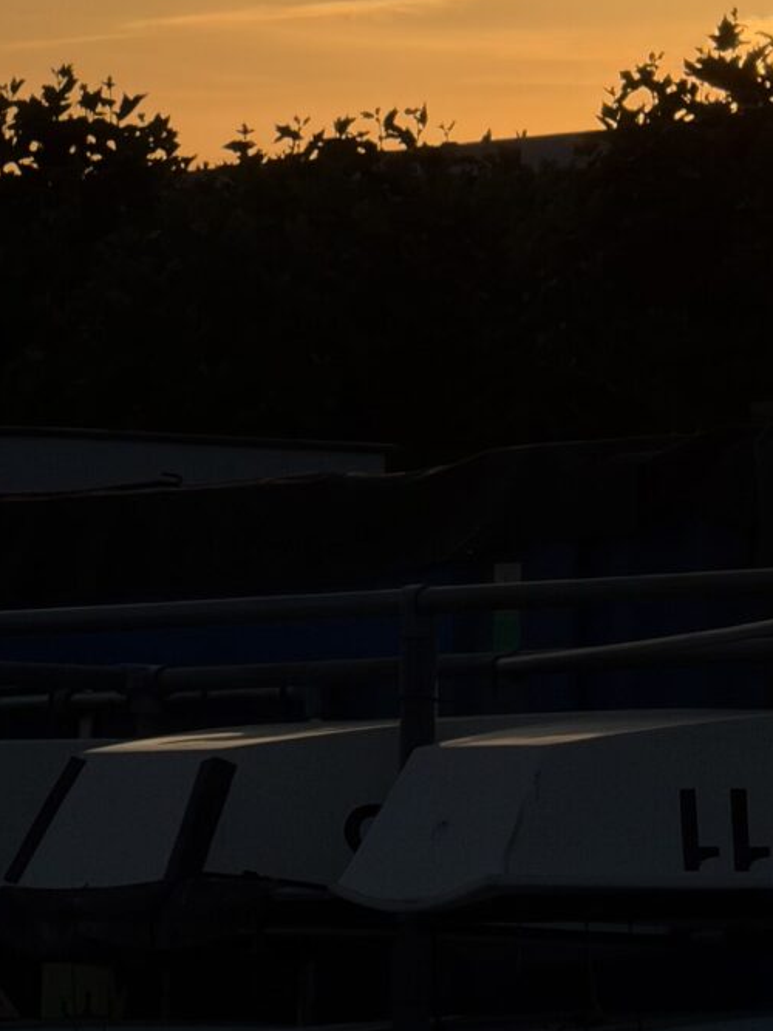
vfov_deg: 3.4
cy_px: -17
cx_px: 751
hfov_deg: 2.6
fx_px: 17155
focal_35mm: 576
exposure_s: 1/2801
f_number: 2.8
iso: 25
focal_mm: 16.89
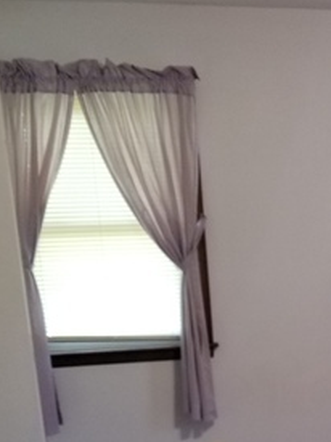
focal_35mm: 63
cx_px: 370
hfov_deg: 21.9
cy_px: 401
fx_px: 804
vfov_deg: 29.4
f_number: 1.7
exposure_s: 1/60
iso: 200
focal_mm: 4.3
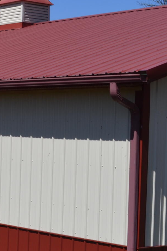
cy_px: 109
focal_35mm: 109
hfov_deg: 12.0
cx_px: -83
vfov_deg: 18.7
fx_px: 758
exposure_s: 1/250
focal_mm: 22
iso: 100
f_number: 8
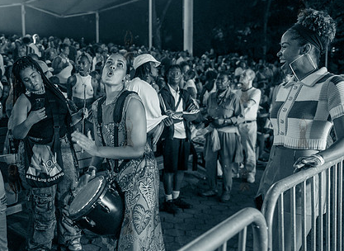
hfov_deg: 46.4
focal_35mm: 40
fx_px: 394
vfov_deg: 35.3
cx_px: 110
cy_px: 136
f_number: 2.8
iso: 5000
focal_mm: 24
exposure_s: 1/125
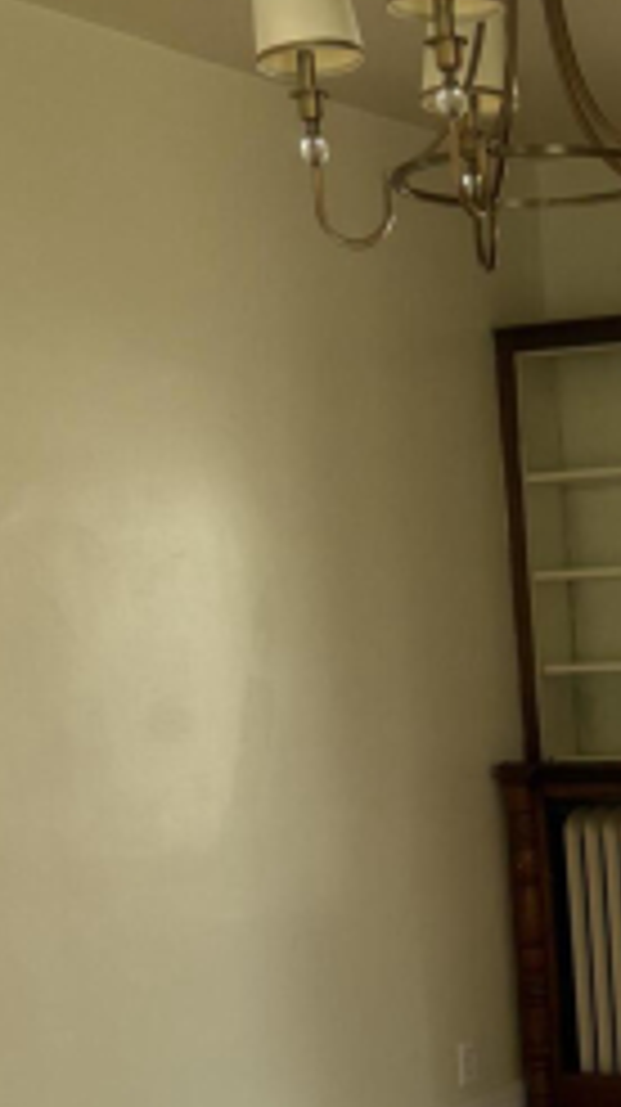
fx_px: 2083
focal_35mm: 71
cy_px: 1118
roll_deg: +2.9
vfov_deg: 27.9
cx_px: 792
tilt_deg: -13.2
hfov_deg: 16.1
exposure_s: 1/121
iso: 125
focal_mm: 6.76
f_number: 1.78
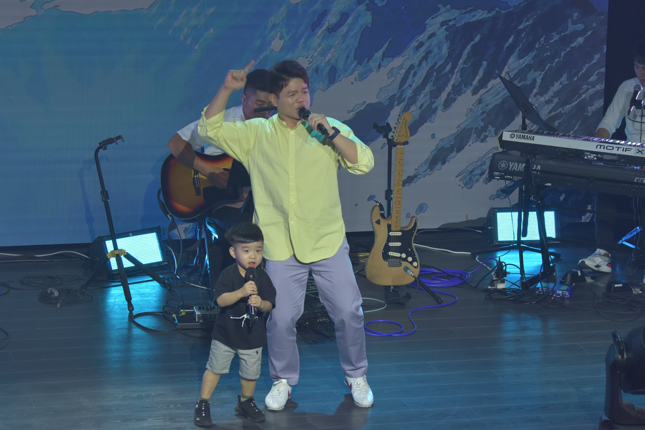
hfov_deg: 14.0
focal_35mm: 147
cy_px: 215
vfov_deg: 9.3
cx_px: 322
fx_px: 2633
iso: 1250
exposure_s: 1/160
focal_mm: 98
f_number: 5.6
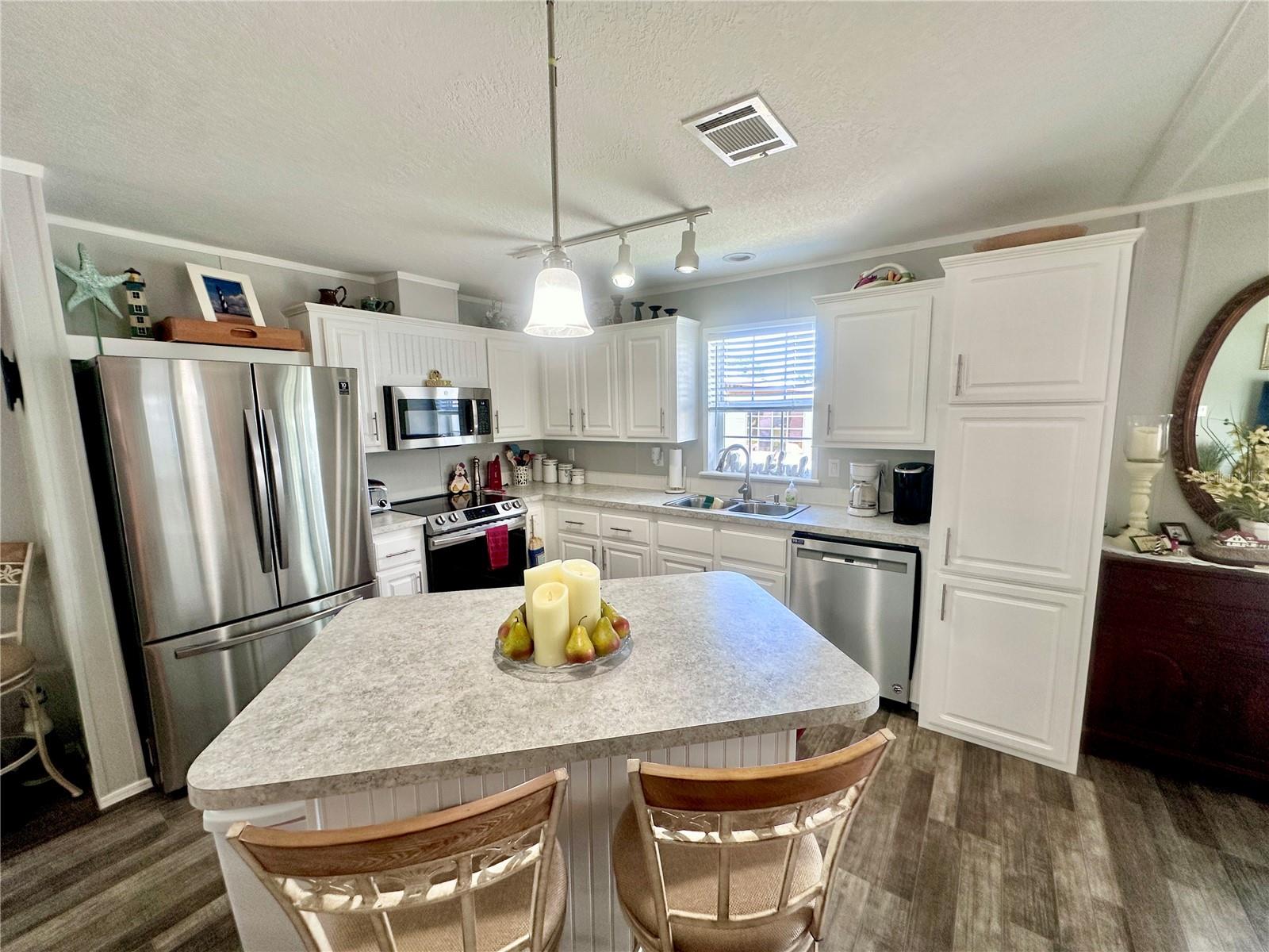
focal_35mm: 14
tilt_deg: -6.9
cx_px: 634
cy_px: 476
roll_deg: +0.9
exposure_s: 1/120
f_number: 2.2
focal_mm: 2.22
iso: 125
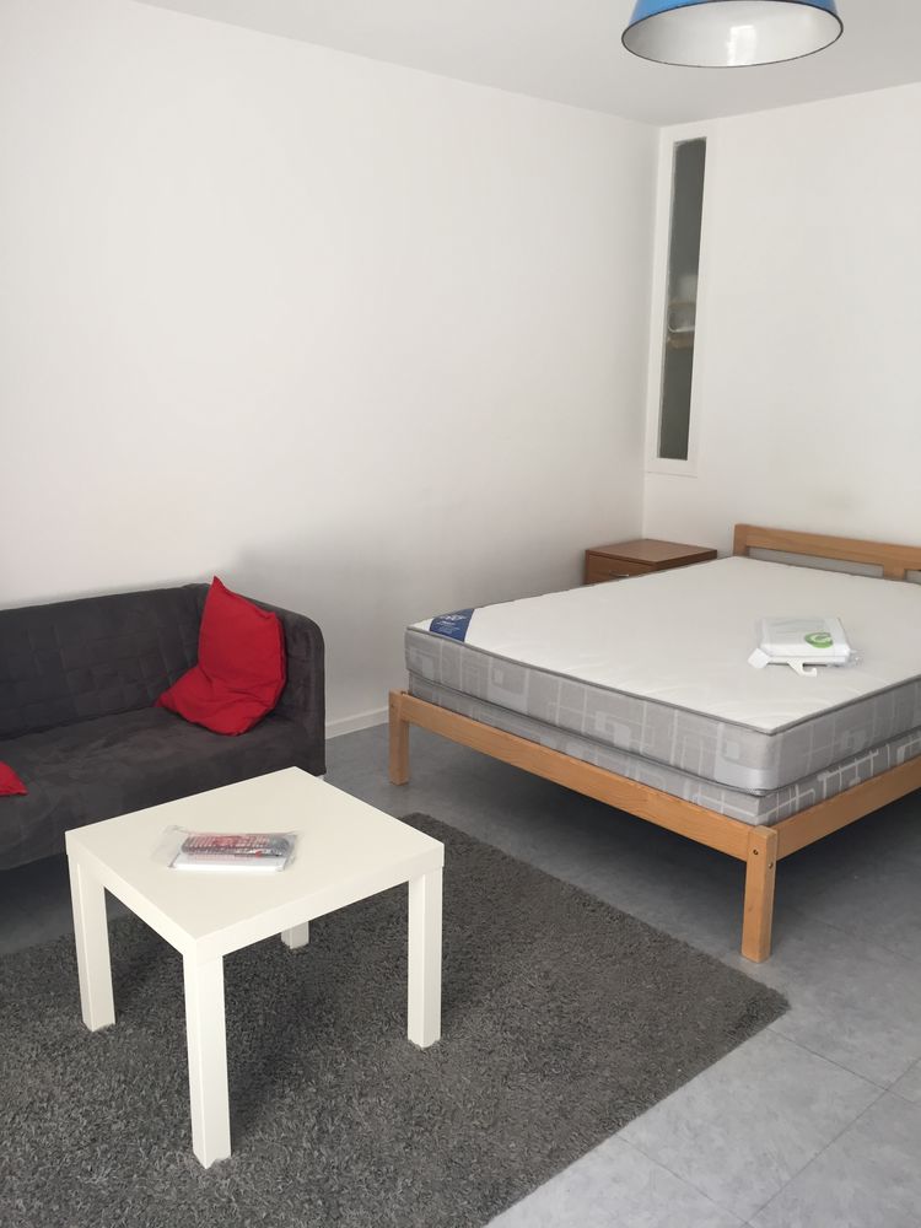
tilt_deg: -15.4
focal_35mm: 29
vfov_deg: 61.7
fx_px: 1029
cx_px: 460
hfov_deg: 48.2
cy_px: 614
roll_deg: -0.2
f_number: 2.2
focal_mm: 4.15
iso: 32
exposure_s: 1/33
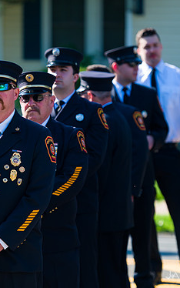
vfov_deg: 8.9
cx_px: 16
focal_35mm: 237
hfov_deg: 5.5
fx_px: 1859
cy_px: 147
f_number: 3.2
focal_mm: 150
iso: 200
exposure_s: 1/1000
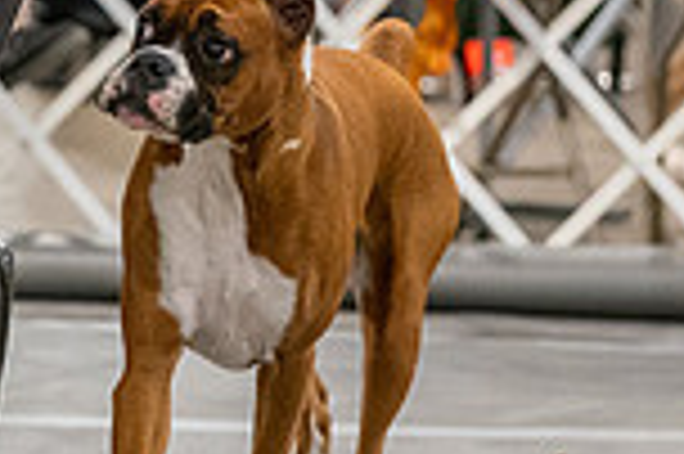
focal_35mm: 469
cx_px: 108
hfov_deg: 4.4
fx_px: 8901
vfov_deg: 2.9
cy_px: -133
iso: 6400
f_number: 3.5
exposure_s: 1/250
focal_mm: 123
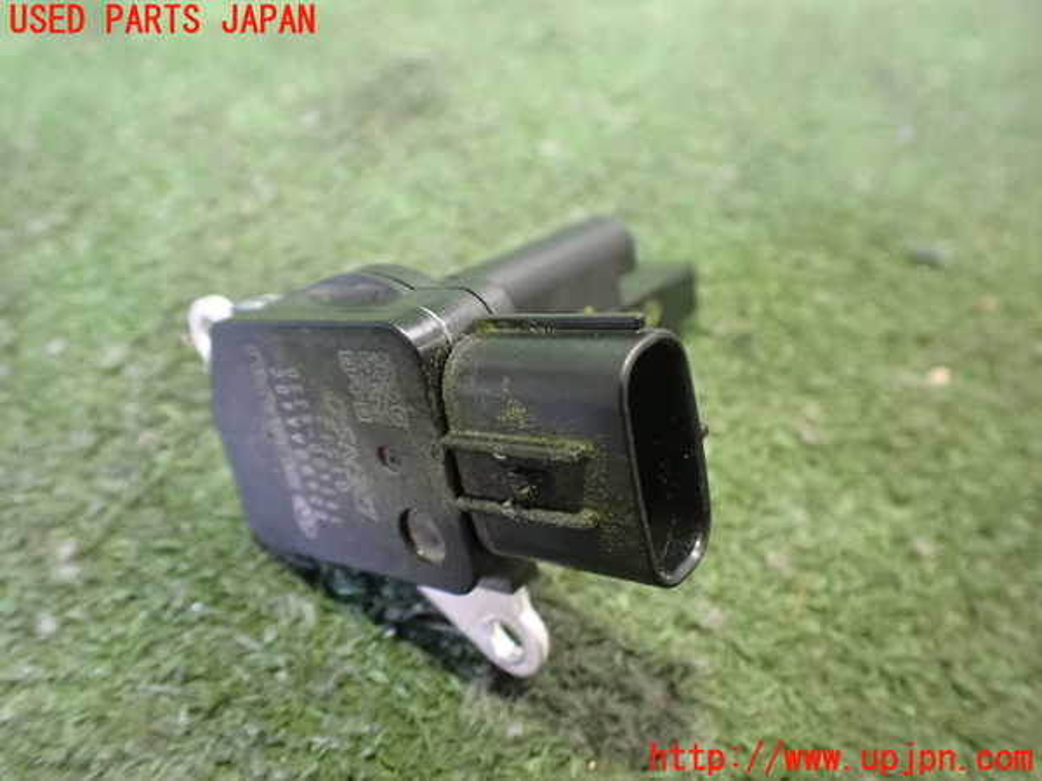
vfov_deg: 46.8
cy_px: 390
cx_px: 521
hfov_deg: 60.0
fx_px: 903
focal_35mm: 30
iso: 1600
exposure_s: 1/30
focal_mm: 5.4
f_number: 2.3
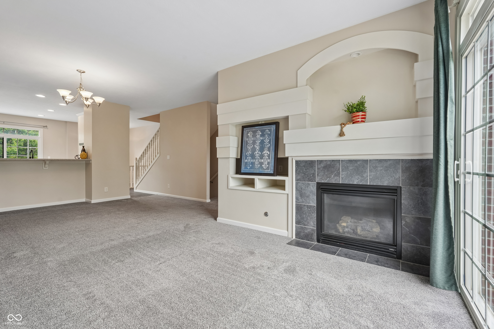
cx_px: 247
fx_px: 220
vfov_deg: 73.7
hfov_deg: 96.7
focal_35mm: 16
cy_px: 164
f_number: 8
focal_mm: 16
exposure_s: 1/30
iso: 400
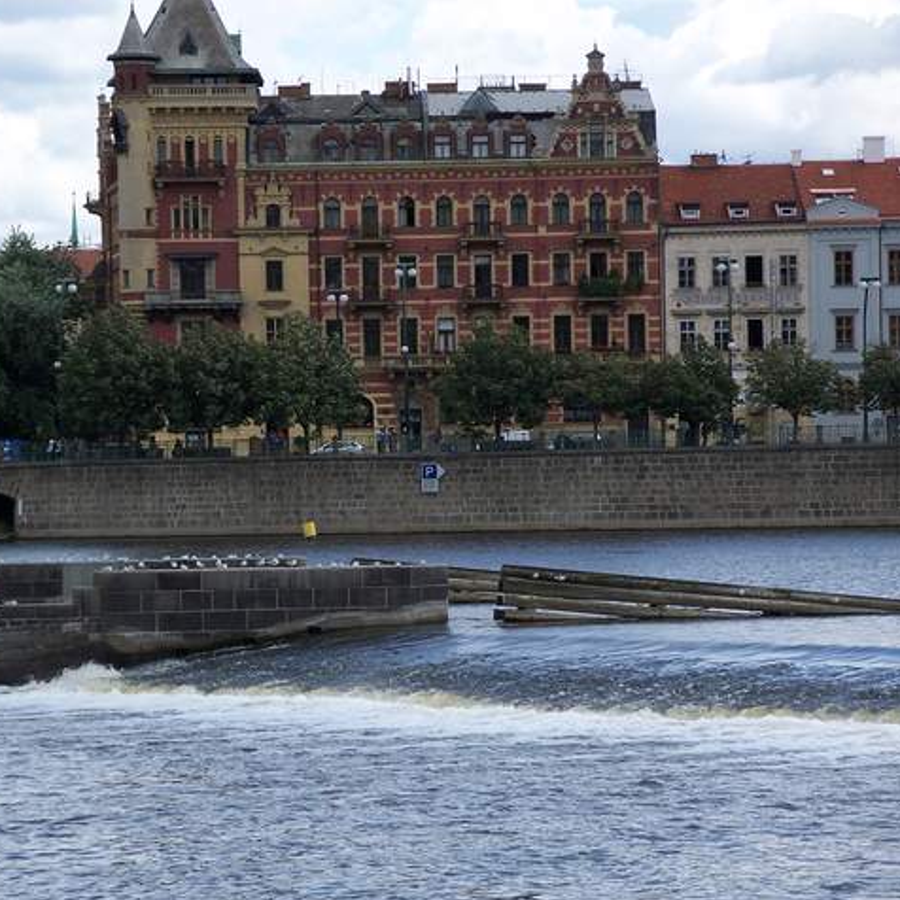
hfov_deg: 11.1
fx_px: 4648
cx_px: 337
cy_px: 452
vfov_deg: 11.1
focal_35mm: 158
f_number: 4
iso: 64
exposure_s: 1/640
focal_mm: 28
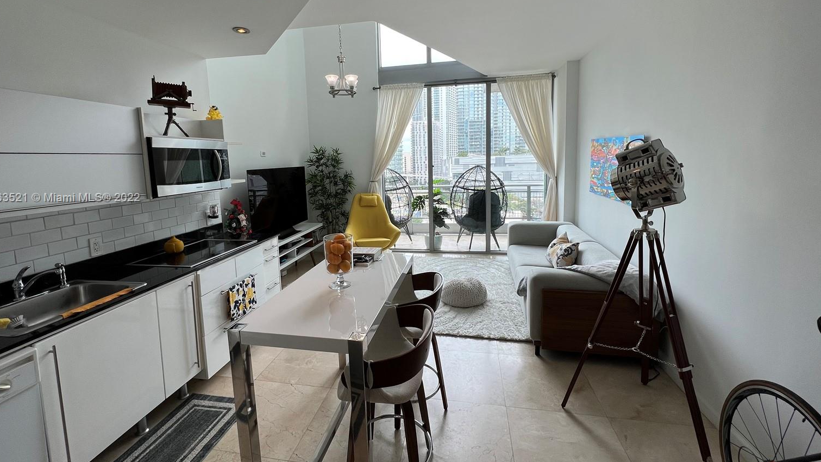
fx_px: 327
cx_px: 401
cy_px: 198
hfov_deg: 103.0
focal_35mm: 15
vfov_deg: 70.2
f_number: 1.8
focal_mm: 1.57
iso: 32
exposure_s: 1/187
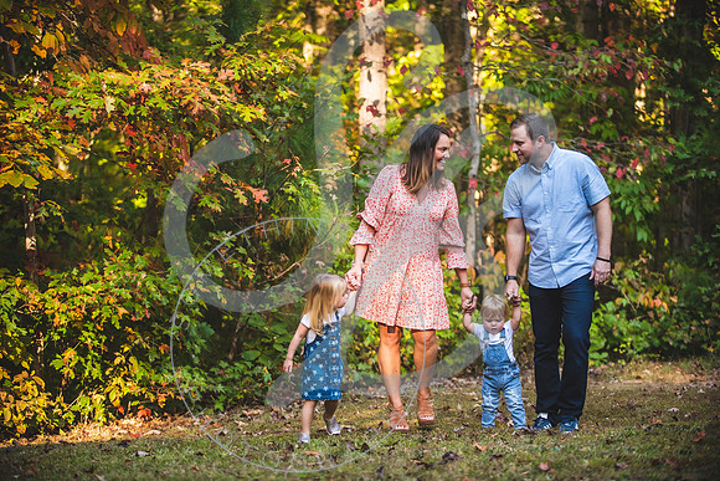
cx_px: 360
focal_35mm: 102
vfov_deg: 13.4
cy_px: 240
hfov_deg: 20.0
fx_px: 2040
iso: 400
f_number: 2.8
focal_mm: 102
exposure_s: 1/320
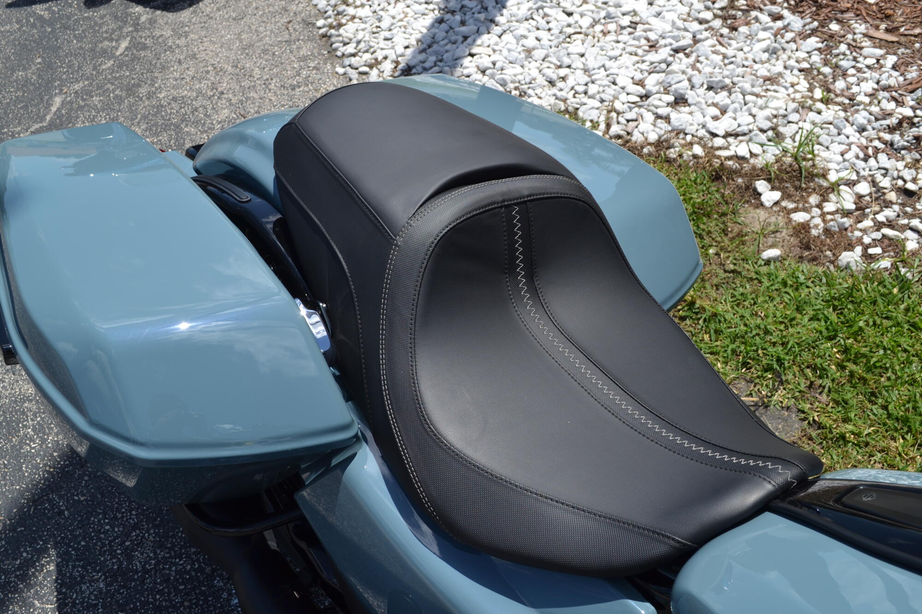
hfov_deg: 53.1
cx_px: 461
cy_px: 307
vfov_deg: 36.9
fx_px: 922
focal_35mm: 36
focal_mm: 24
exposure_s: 1/250
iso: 100
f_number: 8
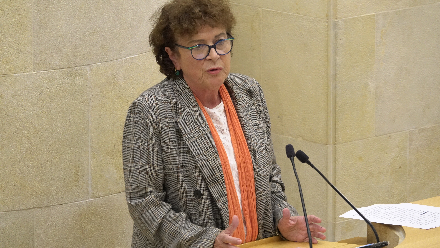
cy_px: 122
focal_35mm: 269
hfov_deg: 8.0
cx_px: 220
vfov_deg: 4.5
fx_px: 3138
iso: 1600
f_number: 4
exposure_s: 1/60
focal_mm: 93.9
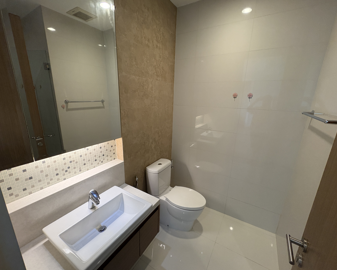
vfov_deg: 84.0
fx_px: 150
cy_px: 137
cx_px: 166
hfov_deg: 96.8
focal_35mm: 15
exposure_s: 1/100
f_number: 2.2
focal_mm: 2.22
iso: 500
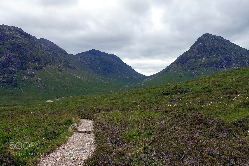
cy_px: 83
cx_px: 124
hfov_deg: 54.4
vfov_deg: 37.8
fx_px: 242
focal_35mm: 35
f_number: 5.6
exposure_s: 1/250
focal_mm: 12.99
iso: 125
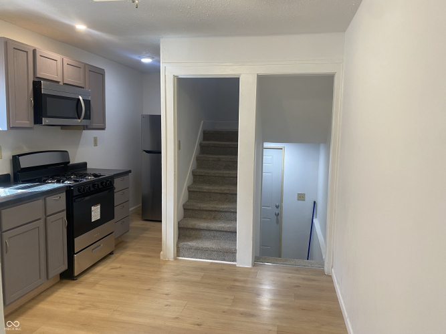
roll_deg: -1.4
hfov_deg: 67.3
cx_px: 223
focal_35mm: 26
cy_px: 167
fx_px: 335
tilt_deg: -7.2
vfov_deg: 53.0
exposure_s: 1/60
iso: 80
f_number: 1.8
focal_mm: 4.25
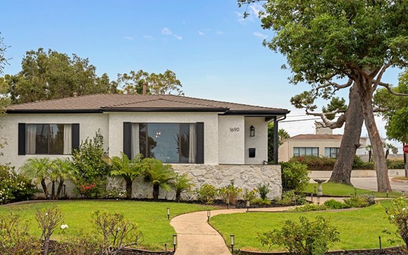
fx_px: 454
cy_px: 153
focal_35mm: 41
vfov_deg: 31.3
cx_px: 125
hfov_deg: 47.3
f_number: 9
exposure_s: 1/800
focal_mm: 25.5
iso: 800
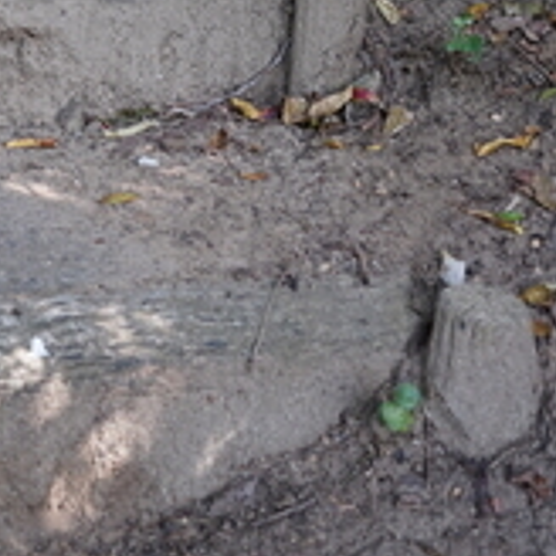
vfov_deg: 17.2
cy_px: -370
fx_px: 1581
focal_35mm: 87
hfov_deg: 19.7
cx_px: 81
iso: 200
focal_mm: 28
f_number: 4
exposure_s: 1/30
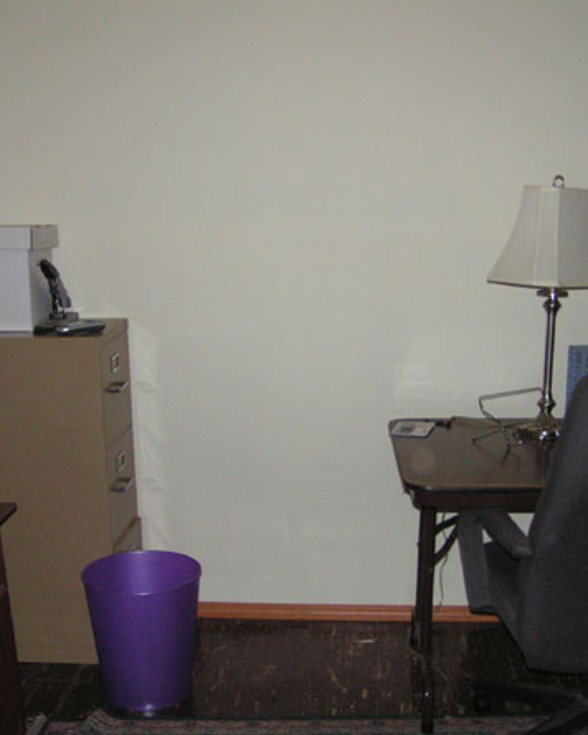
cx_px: 337
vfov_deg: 37.3
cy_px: 370
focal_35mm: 50
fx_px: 1088
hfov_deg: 30.2
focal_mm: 6.3
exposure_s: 1/40
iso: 200
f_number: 2.8
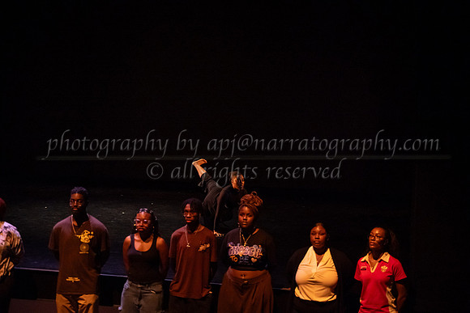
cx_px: 235
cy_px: 156
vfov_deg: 18.2
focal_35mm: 75
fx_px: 979
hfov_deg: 27.0
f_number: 3.5
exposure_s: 1/200
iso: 4000
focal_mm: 75
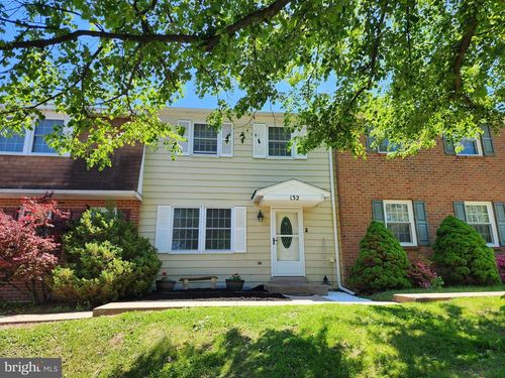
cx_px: 252
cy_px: 189
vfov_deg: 58.9
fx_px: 336
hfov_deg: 73.9
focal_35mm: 23
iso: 12
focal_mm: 6.4
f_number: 1.8
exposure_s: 1/310
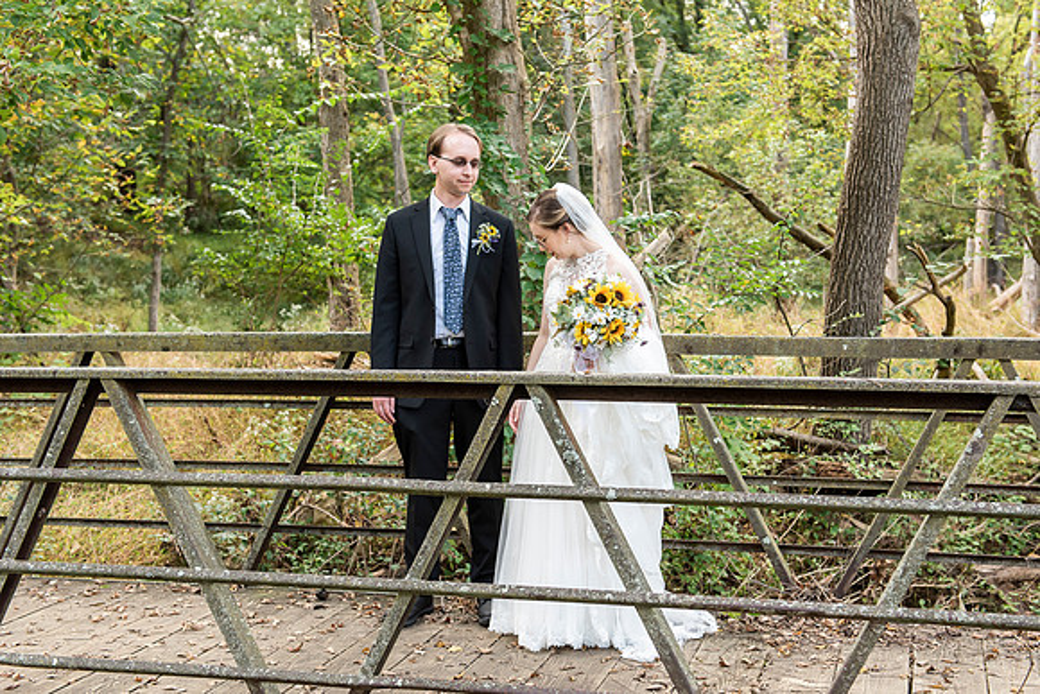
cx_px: 567
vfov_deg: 27.3
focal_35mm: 49
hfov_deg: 40.0
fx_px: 1429
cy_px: 328
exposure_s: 1/250
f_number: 4
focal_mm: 45
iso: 400
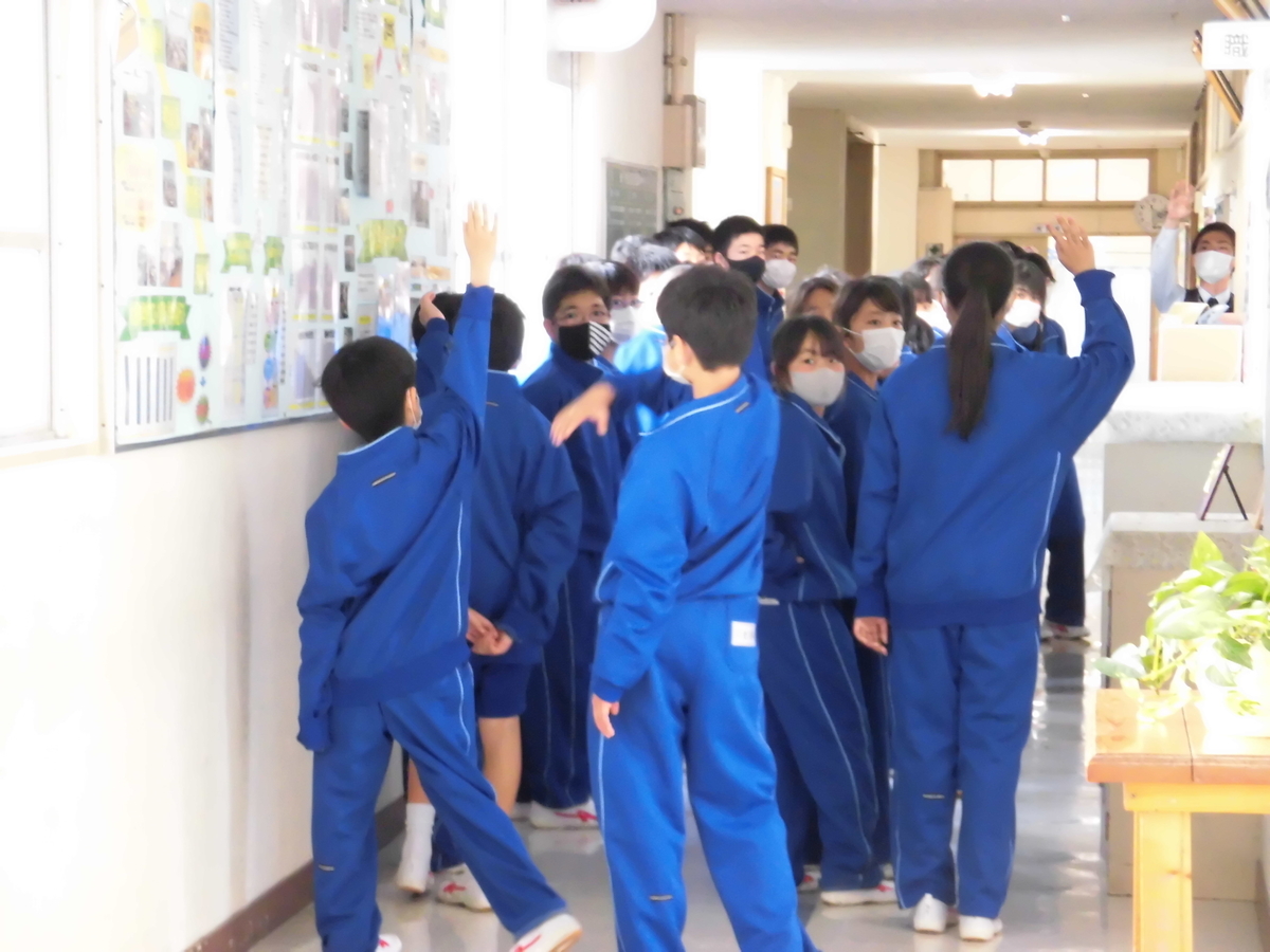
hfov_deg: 16.4
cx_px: 635
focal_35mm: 120
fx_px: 4403
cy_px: 476
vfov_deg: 12.3
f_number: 5
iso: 800
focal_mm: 21.51
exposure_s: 1/50
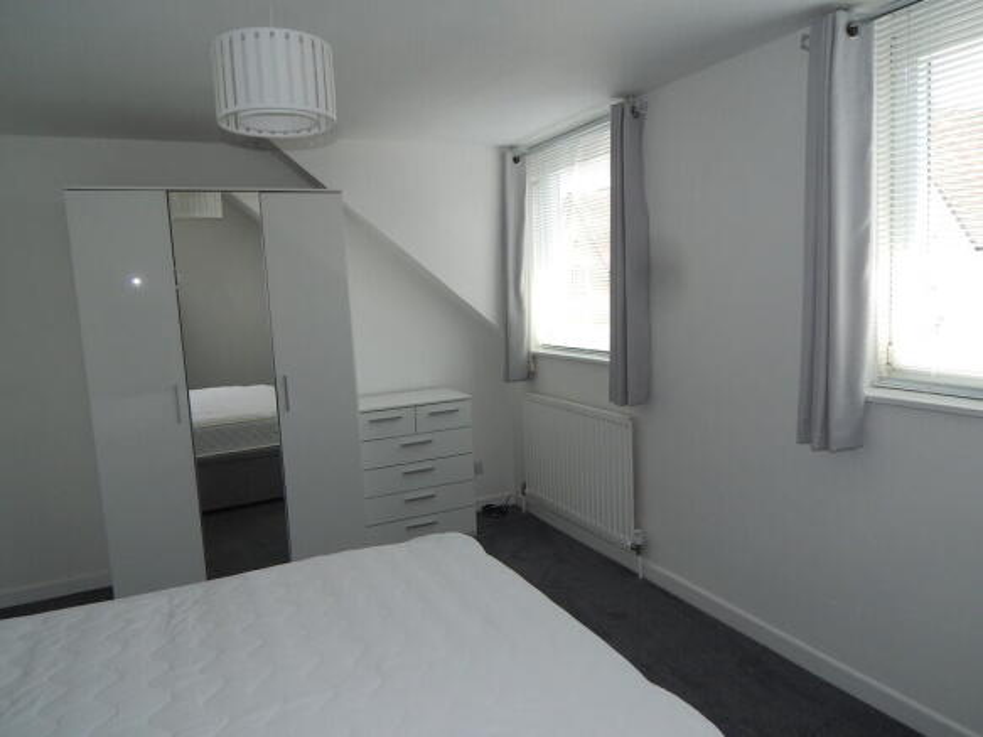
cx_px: 492
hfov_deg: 69.4
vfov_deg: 54.9
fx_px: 710
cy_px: 368
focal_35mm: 25
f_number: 3.1
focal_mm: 4.5
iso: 125
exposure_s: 1/200
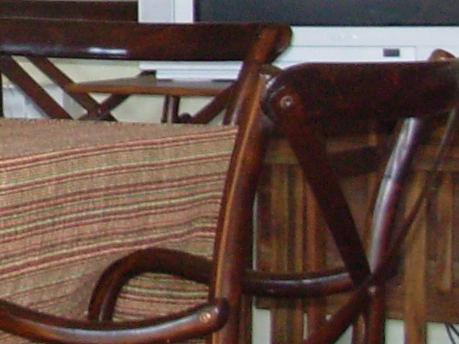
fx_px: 2598
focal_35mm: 196
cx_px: -260
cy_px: -191
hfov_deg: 9.8
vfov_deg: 7.4
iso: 109
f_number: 2.9
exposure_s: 1/69.8
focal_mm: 6.3
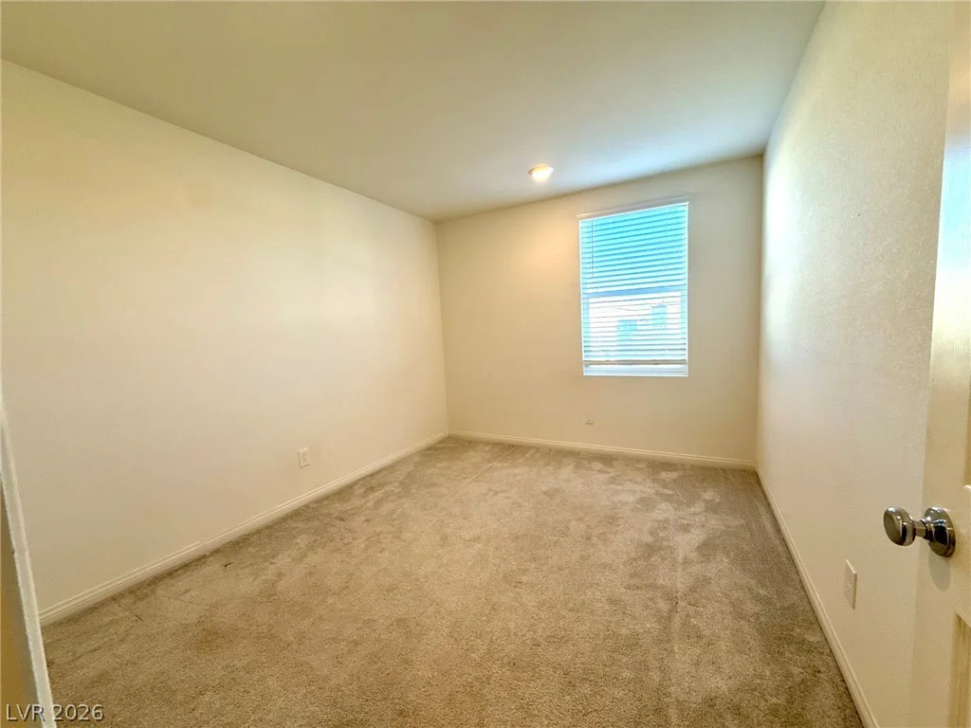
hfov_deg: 102.1
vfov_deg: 85.7
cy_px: 364
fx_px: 393
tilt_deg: -4.0
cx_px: 486
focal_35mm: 14
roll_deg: +3.1
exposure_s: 1/120
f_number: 2.2
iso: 125
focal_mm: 2.22
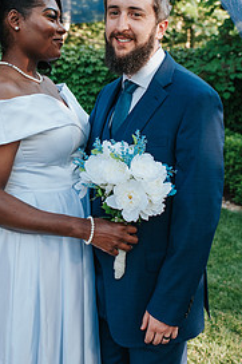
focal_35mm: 58
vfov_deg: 34.3
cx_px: 78
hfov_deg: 23.2
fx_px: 586
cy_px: 130
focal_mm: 35
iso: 1000
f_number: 4
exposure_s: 1/1000
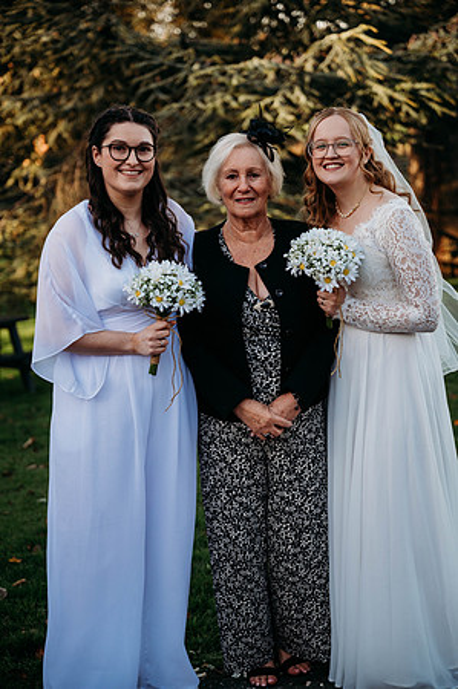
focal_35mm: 70
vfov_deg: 28.9
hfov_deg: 19.4
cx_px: 229
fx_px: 1339
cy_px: 344
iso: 100
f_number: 2.8
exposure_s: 1/640
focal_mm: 70
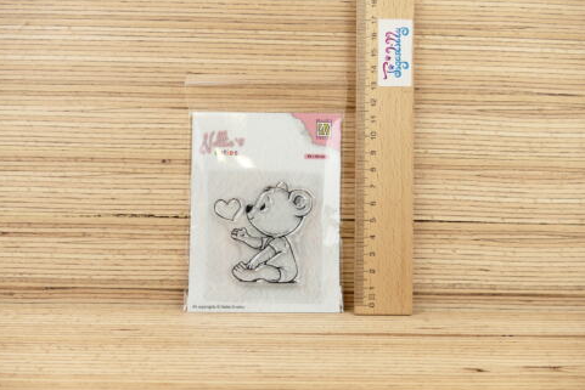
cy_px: 205
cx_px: 291
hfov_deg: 67.4
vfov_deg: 47.9
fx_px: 439
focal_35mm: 27
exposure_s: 1/60
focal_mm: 9.12
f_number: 2.8
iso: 125
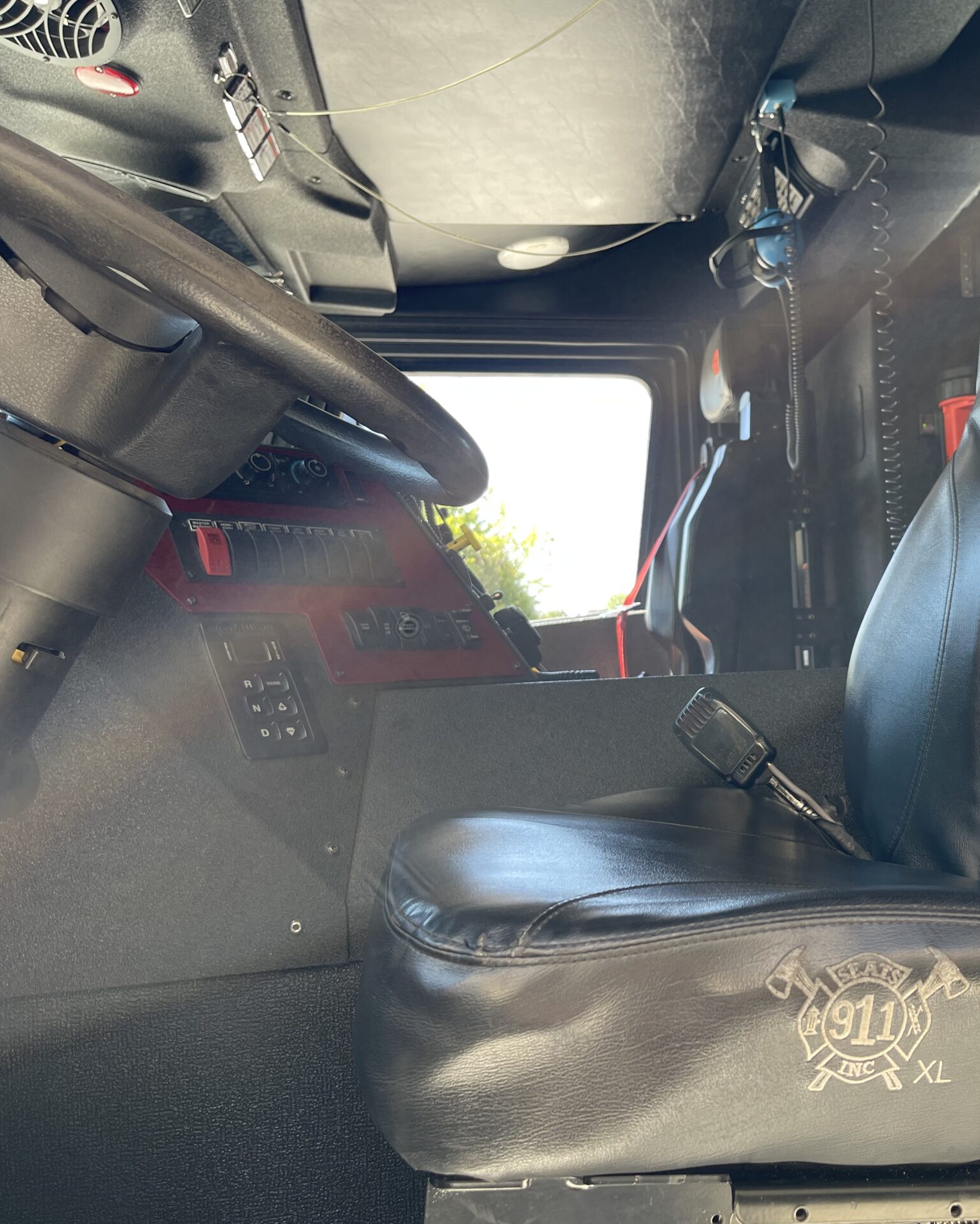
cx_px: 747
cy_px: 613
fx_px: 1233
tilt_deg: +1.1
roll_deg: +2.2
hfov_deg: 41.9
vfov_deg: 52.8
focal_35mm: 34
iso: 40
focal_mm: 5.1
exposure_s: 1/121
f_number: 1.6
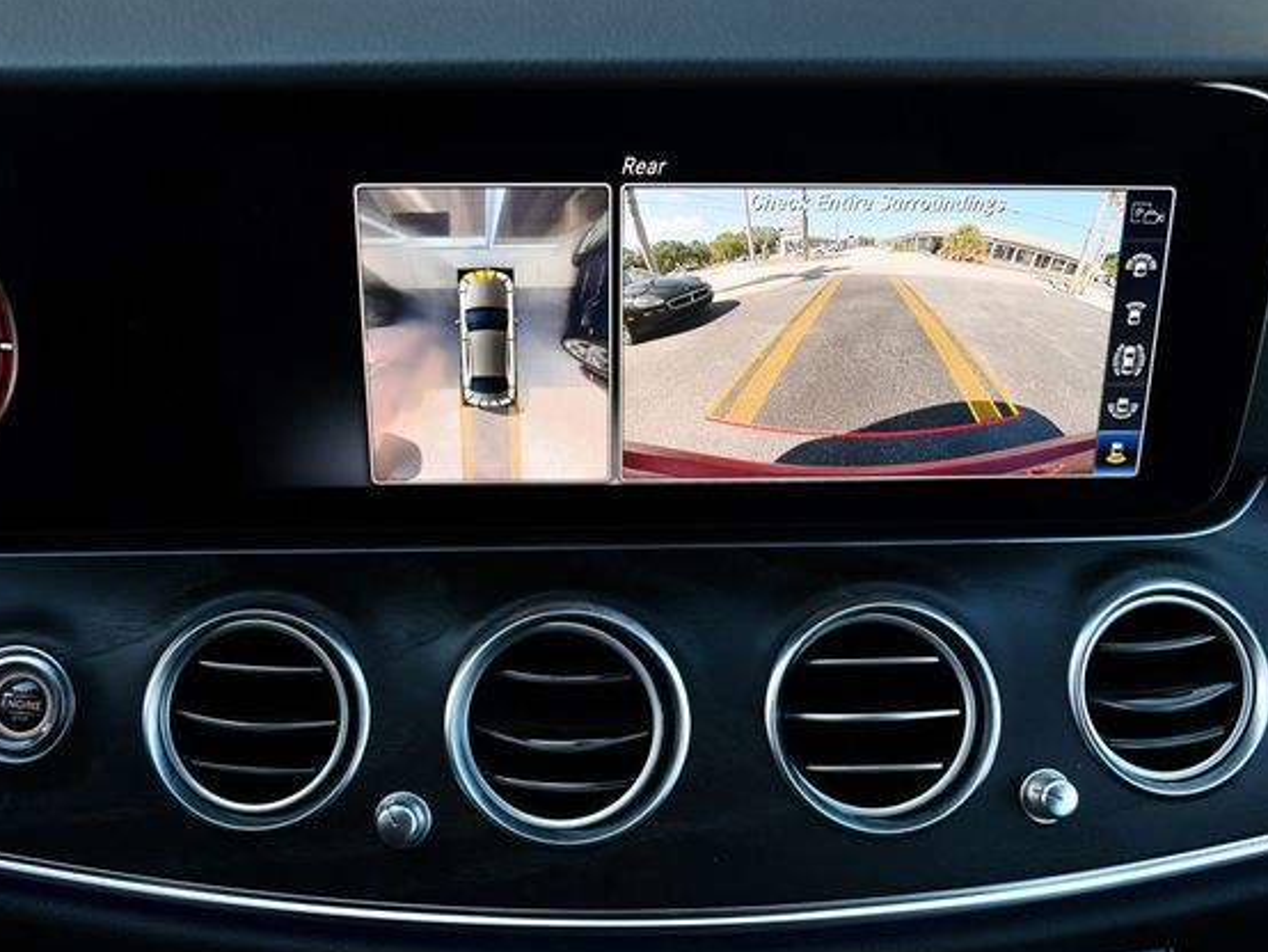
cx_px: 659
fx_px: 1466
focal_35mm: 40
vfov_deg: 36.0
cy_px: 476
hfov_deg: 46.8
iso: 450
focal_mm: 18
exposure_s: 1/250
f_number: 3.5
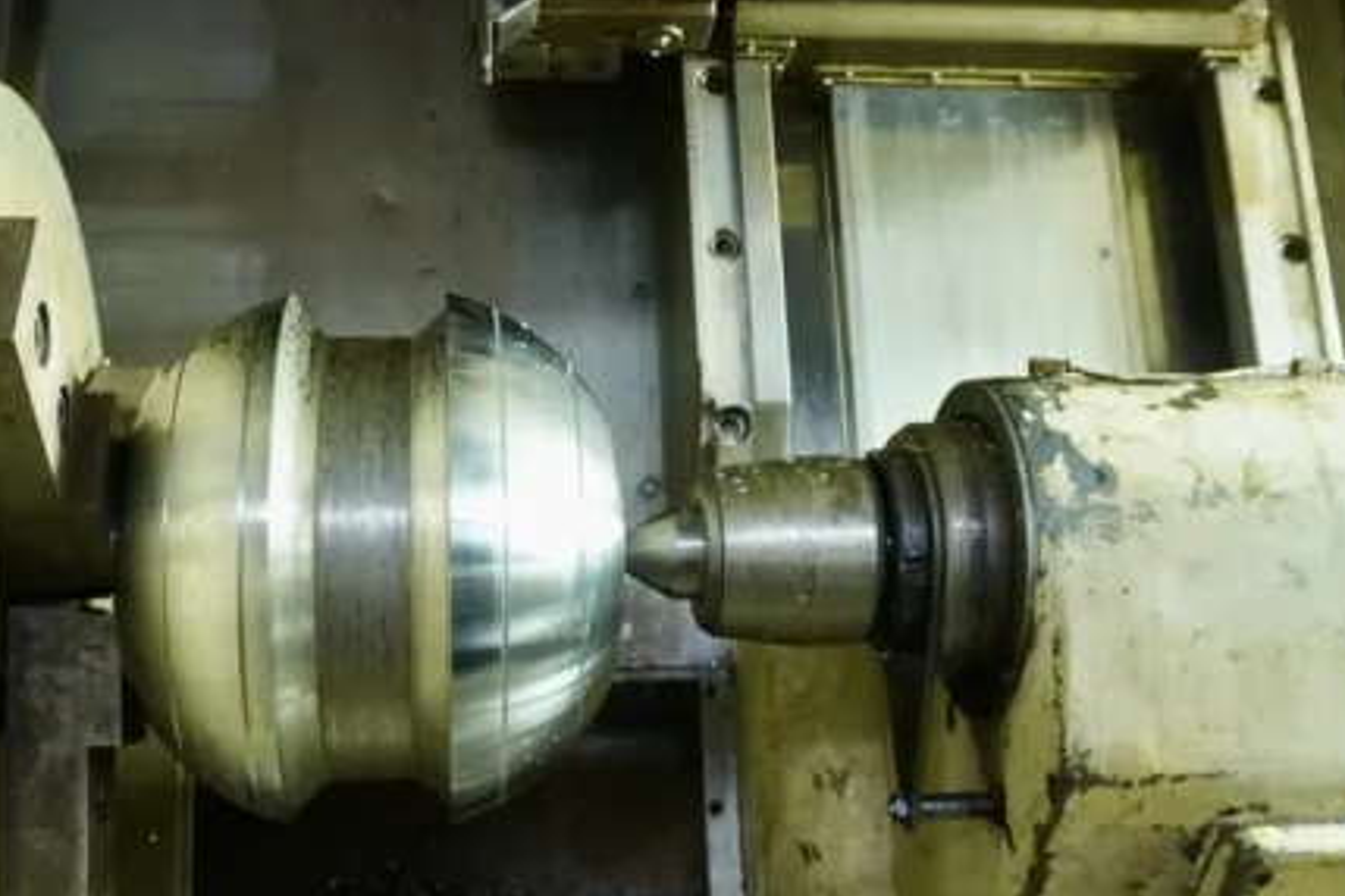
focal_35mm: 43
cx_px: 586
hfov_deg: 45.3
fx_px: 1606
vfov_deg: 31.2
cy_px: 448
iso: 2500
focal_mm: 16
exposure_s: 1/125
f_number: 3.5
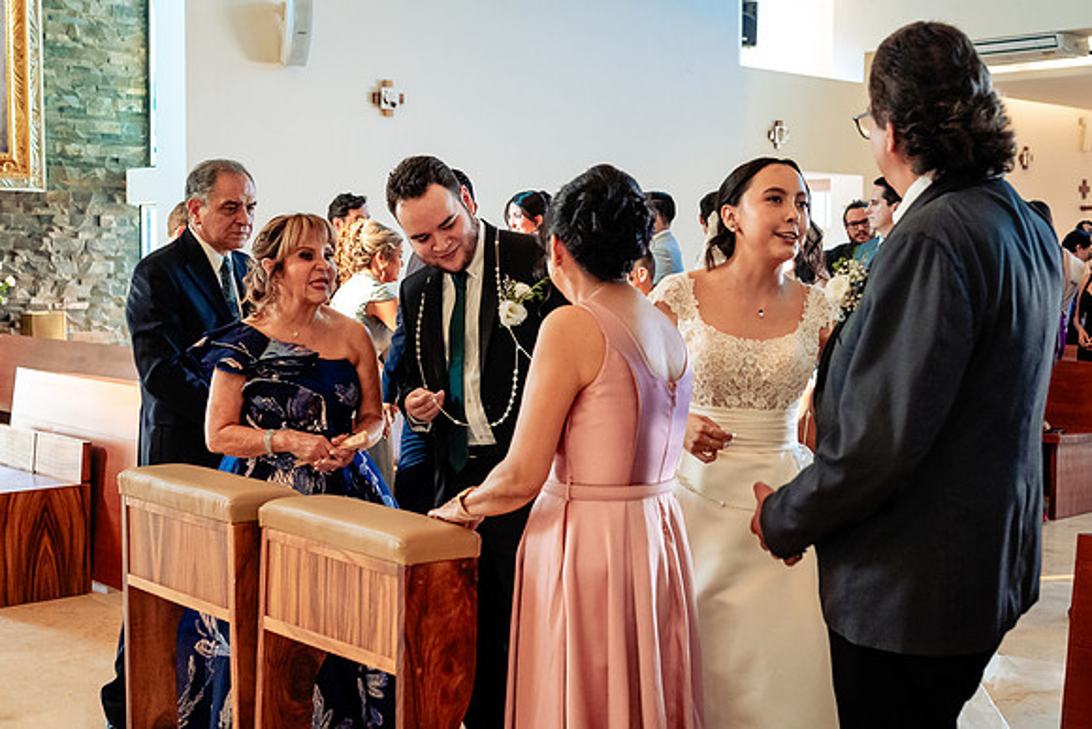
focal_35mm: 50
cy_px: 339
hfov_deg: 39.7
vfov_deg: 27.1
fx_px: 1513
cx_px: 593
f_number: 4.5
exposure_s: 1/125
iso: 2000
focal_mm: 35
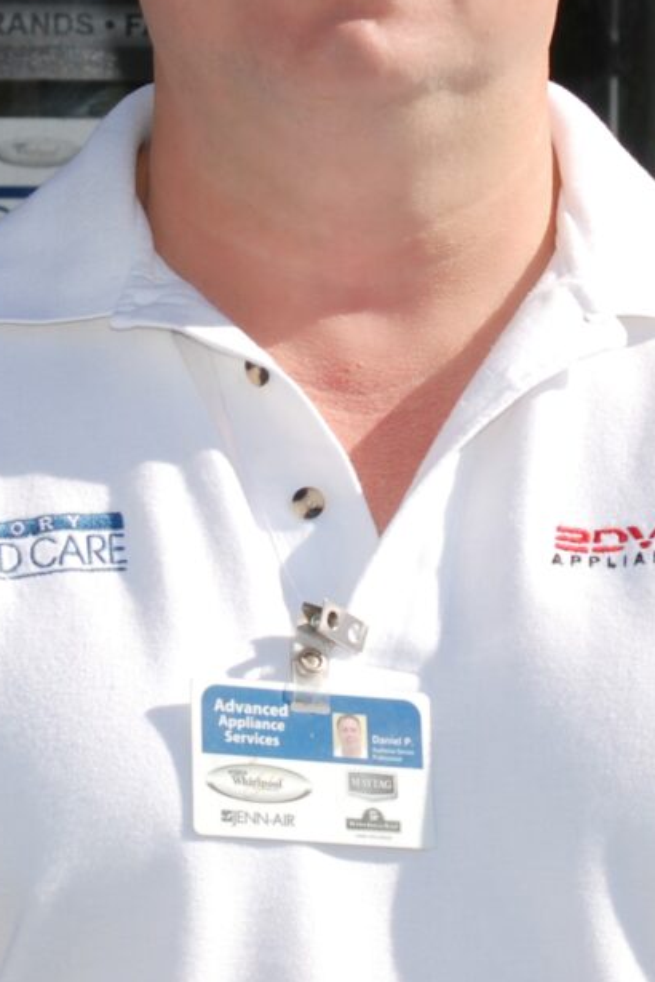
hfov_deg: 12.5
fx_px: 2998
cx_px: 344
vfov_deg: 18.4
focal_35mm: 110
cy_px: 205
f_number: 9
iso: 100
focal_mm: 44
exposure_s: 1/200
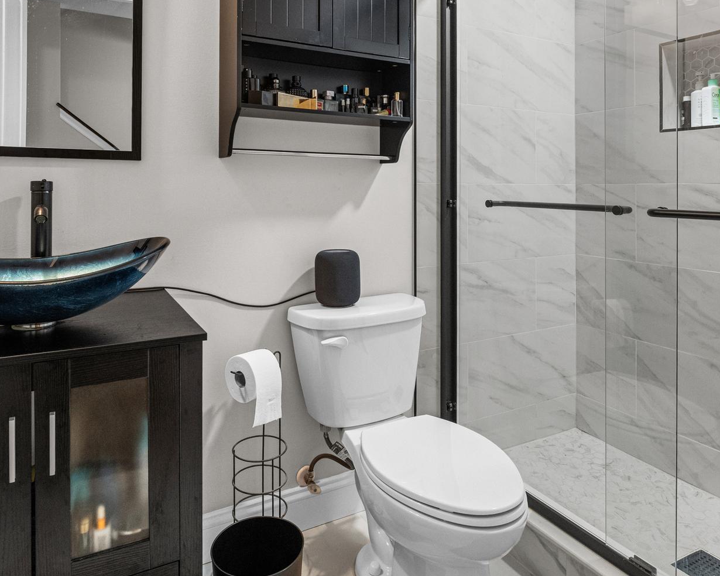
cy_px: 188
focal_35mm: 25
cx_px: 351
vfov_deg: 55.5
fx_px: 533
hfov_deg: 68.1
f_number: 9
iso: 2500
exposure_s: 1/8
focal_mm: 16
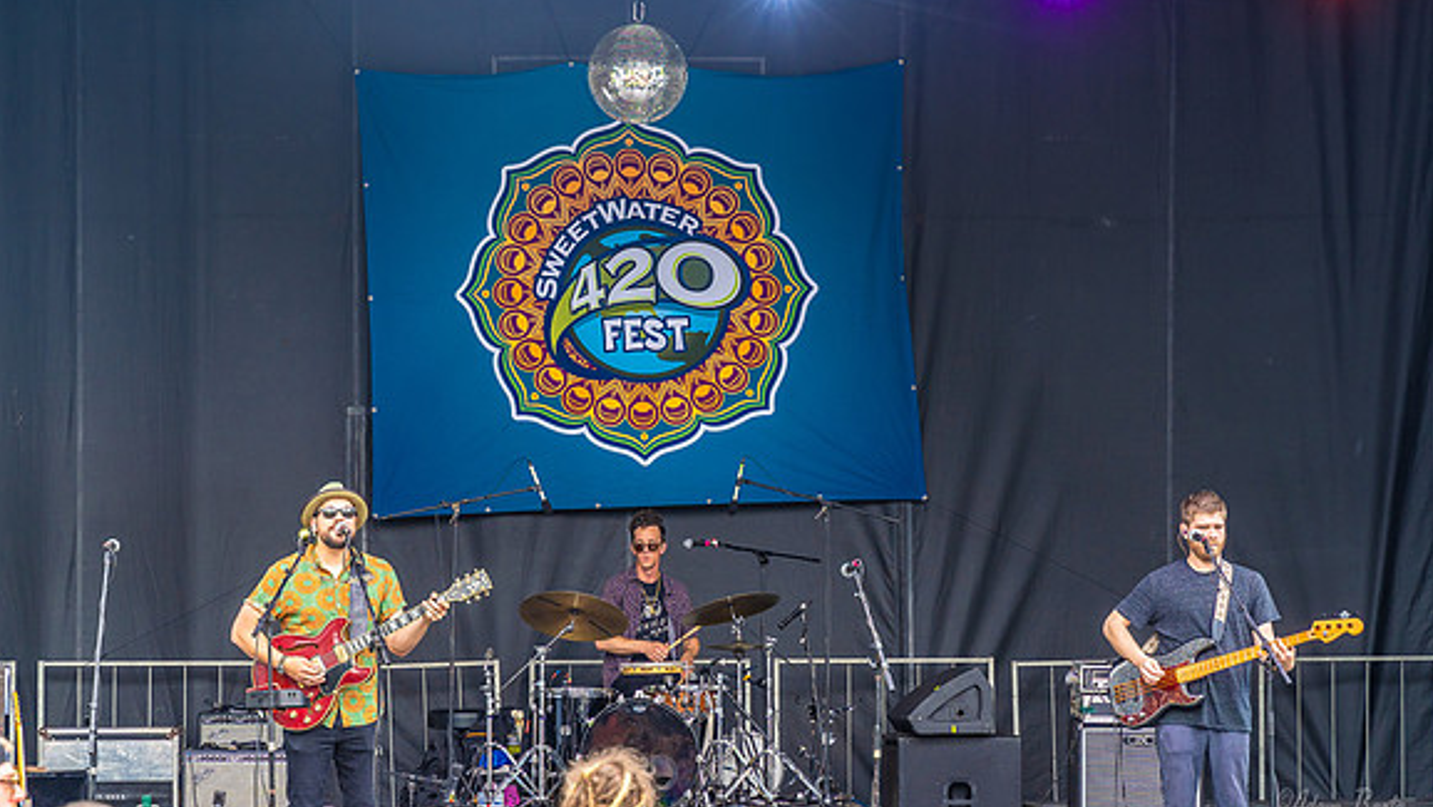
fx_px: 3839
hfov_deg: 21.1
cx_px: 701
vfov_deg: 12.0
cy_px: 378
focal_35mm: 101
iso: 400
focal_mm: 75
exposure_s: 1/250
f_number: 4.5
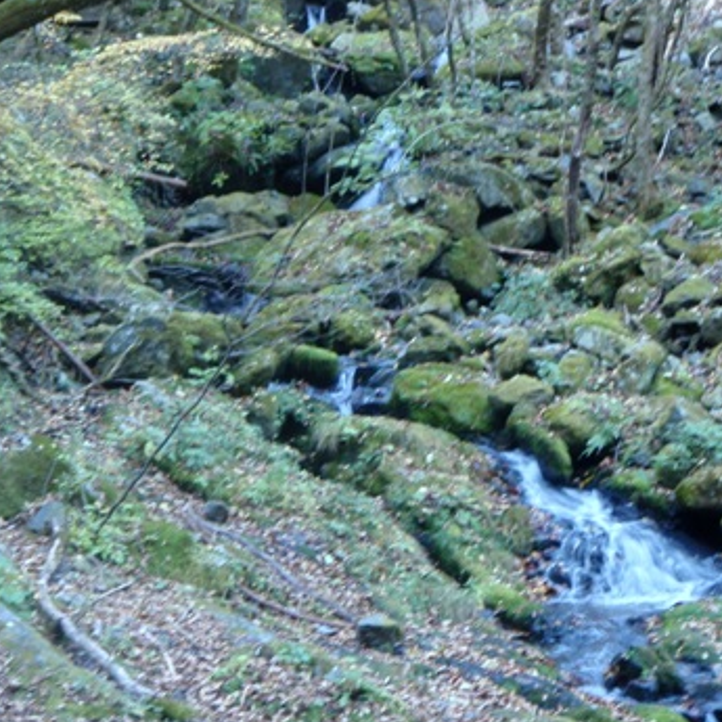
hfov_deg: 17.4
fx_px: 2360
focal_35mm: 100
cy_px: 280
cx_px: 467
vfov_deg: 17.4
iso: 100
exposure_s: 1/4
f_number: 4.7
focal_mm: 11.76
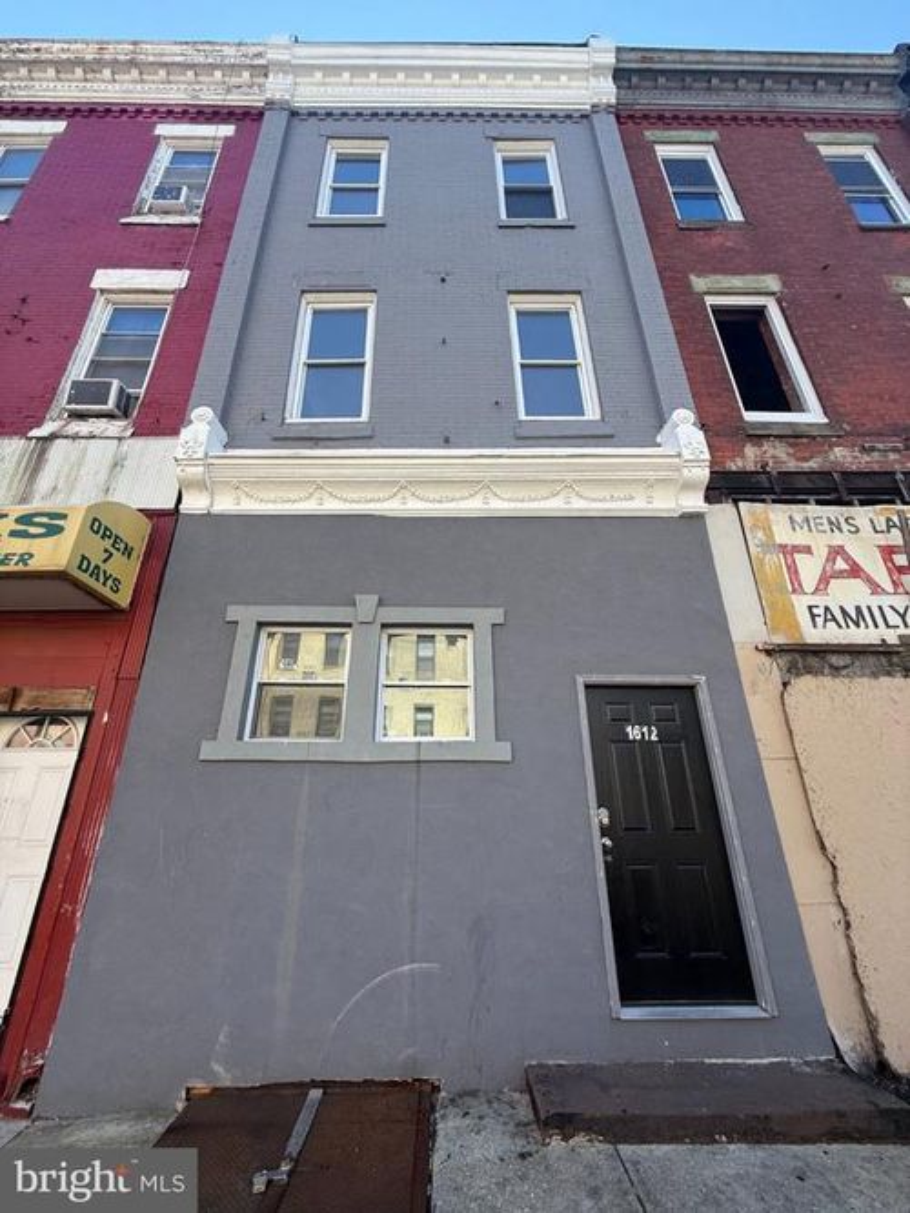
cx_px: 455
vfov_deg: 102.1
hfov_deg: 85.7
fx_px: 491
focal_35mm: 14
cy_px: 606
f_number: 2.2
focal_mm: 2.22
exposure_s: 1/421
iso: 50
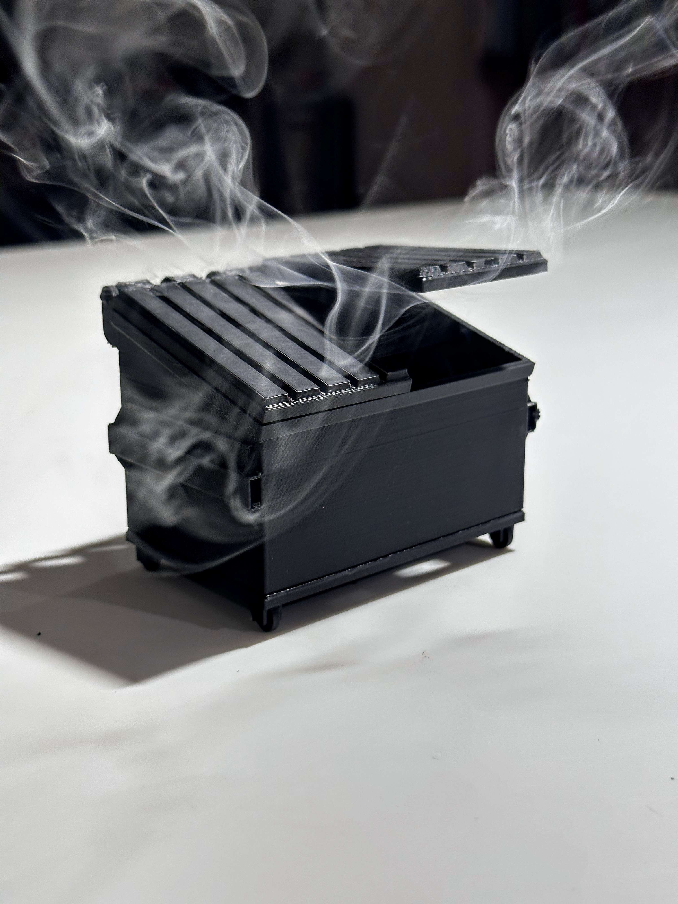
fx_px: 1254
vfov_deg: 39.7
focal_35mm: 48
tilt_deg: -15.0
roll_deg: +0.0
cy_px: 452
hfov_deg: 30.3
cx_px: 339
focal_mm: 6.86
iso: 64
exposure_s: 1/60
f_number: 1.78
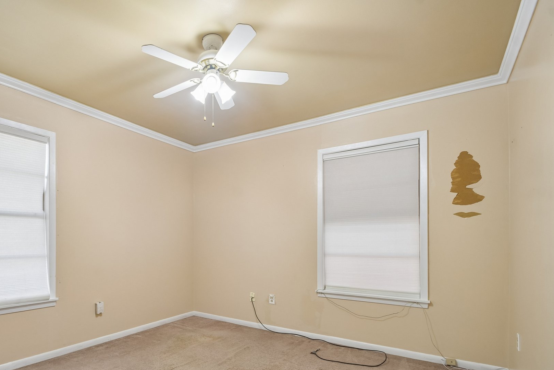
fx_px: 292
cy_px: 228
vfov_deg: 63.8
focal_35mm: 19
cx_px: 212
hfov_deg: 85.4
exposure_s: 1/8
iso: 400
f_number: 8
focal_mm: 10
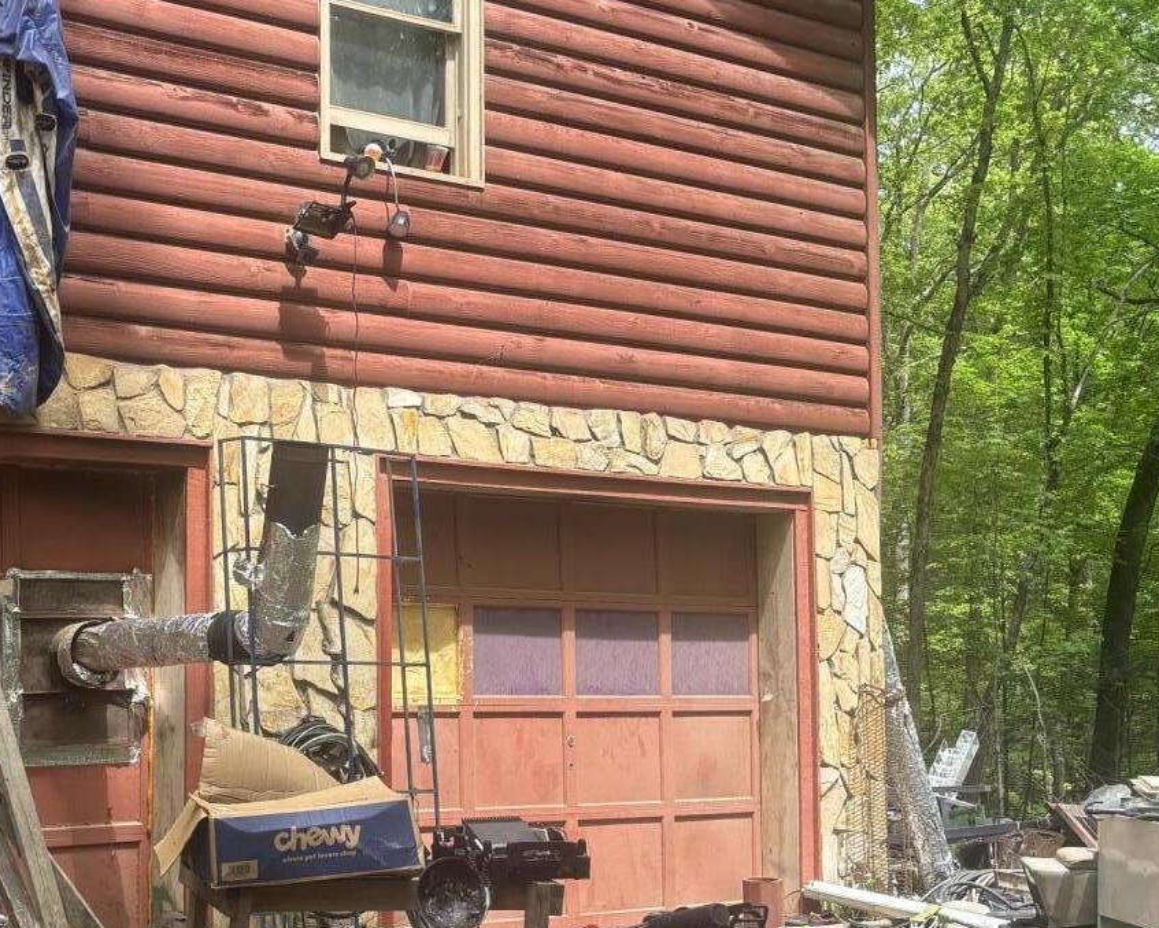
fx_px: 2058
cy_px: 526
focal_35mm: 60
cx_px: 200
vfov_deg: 25.4
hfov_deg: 30.5
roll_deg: -0.7
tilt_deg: +4.3
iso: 50
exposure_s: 1/378
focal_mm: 5.96
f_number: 1.6
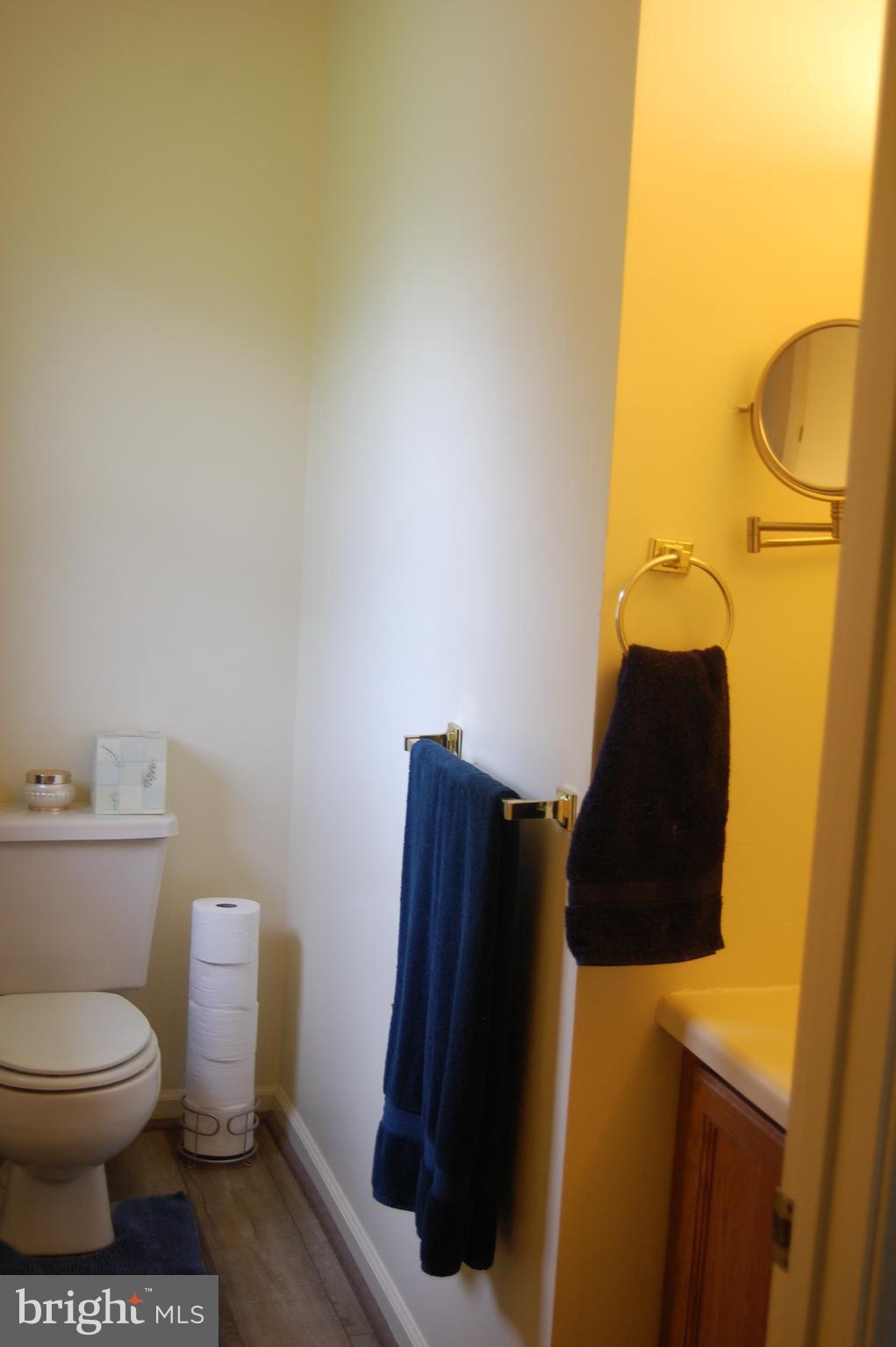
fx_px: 1683
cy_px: 674
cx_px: 448
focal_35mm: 45
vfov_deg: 43.6
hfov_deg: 29.8
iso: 400
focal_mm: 30
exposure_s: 1/40
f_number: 4.2
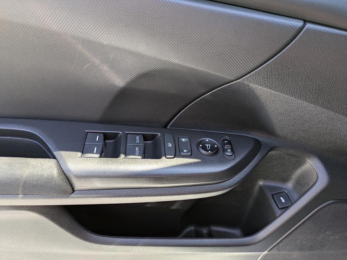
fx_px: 251
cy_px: 130
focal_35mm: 25
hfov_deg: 69.4
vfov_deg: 54.9
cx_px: 174
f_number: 1.89
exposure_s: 1/112
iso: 45
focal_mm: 5.43
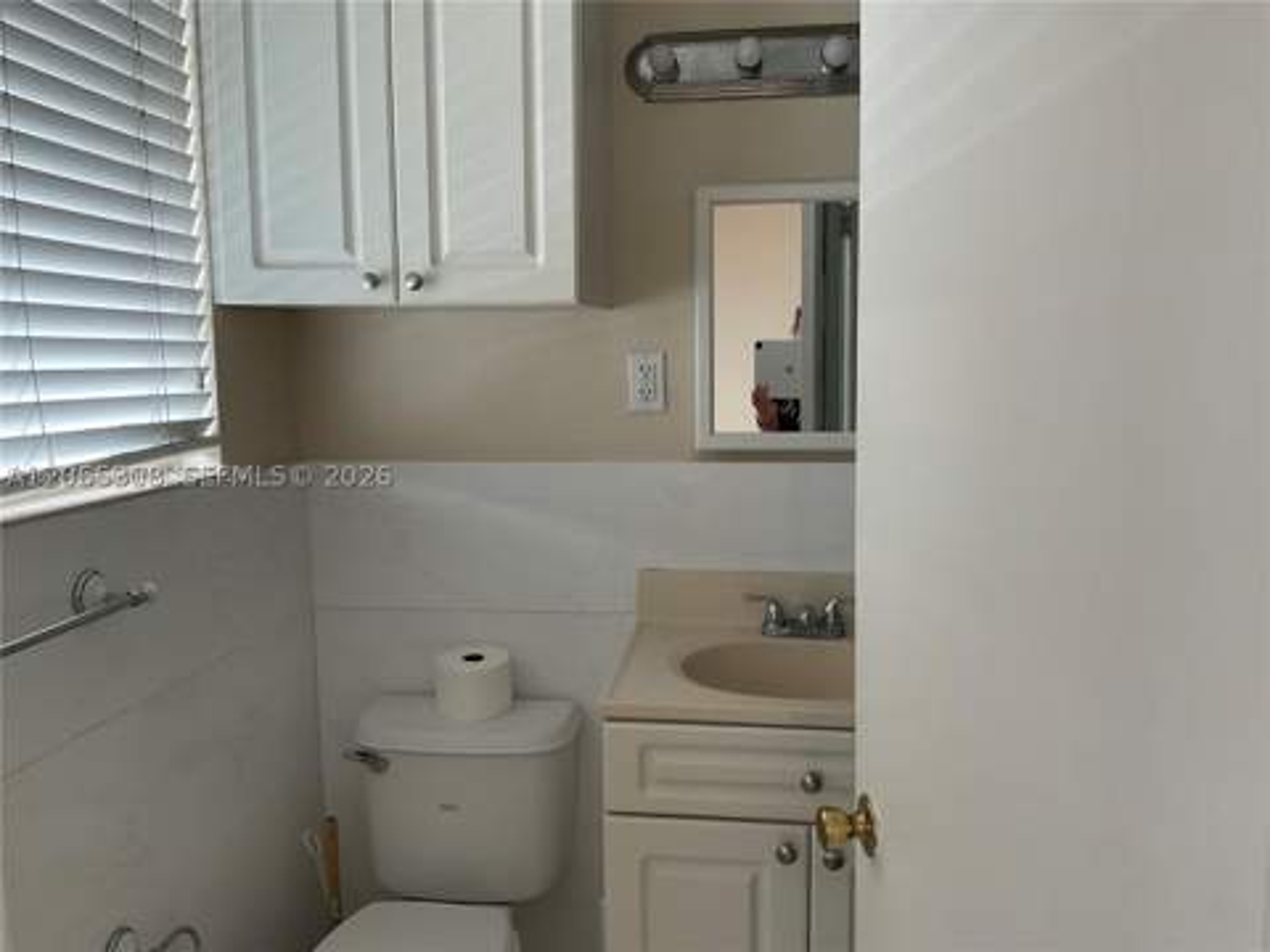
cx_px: 635
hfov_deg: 61.7
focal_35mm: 29
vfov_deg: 48.2
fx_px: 1064
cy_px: 476
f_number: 1.8
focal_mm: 3
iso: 64
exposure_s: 1/66
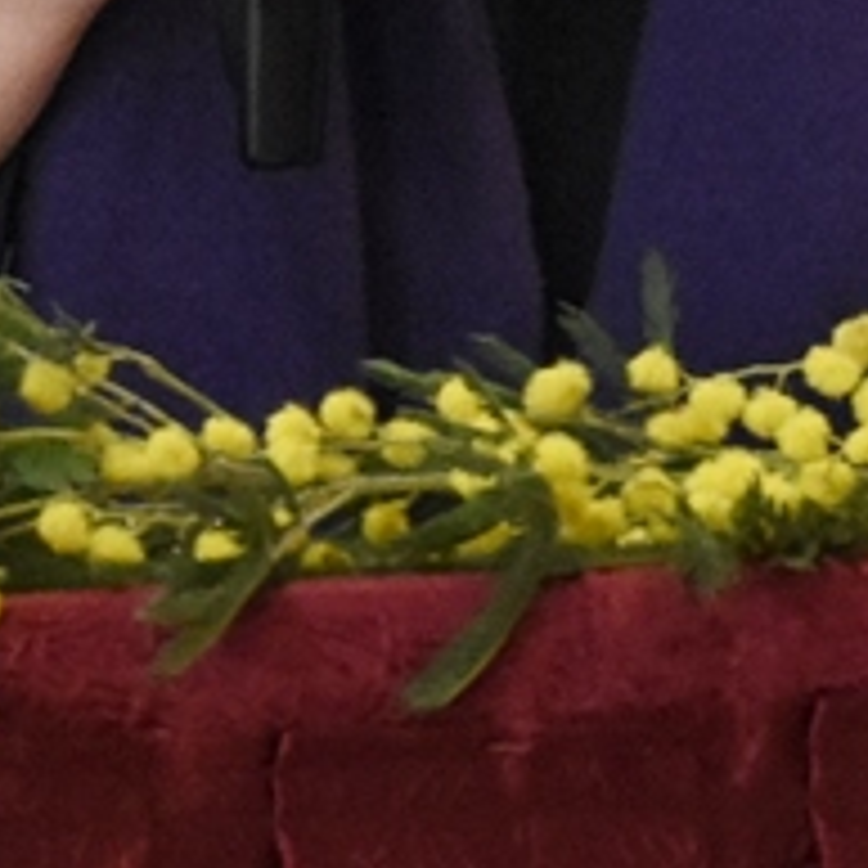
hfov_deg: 2.2
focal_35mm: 798
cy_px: -789
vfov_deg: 2.2
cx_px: -211
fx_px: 22639
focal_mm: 58
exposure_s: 1/125
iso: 3200
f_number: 5
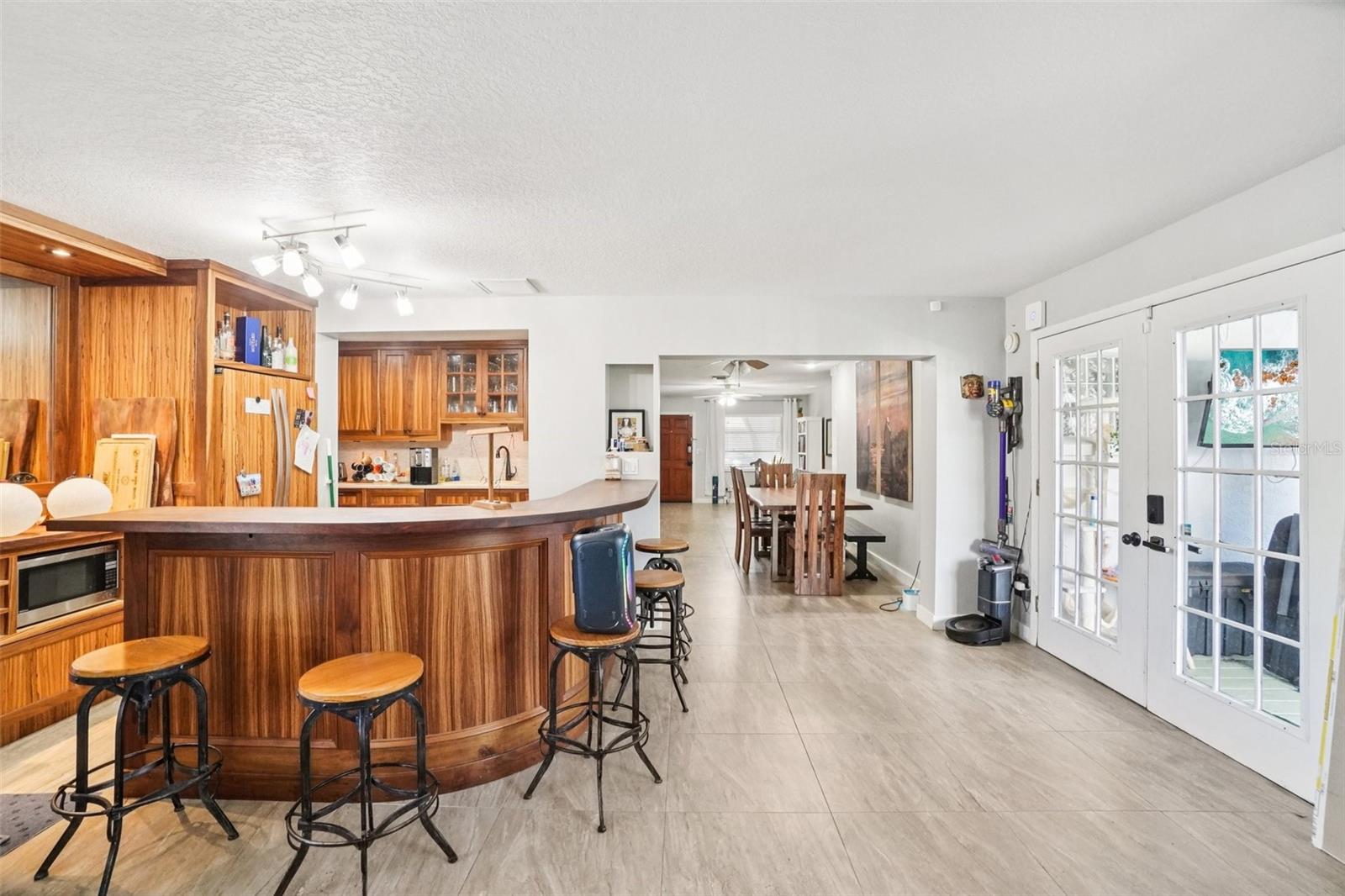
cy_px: 448
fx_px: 560
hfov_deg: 100.4
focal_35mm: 15
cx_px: 672
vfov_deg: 77.3
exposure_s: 1/30
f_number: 8
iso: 2000
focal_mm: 10
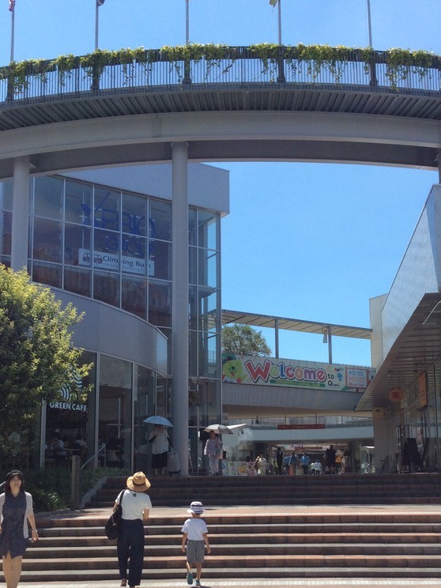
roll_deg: +1.5
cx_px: 266
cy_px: 371
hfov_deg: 32.8
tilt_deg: +6.5
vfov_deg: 42.6
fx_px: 747
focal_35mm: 44
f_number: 2.4
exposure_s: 1/1506
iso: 32
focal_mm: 3.3
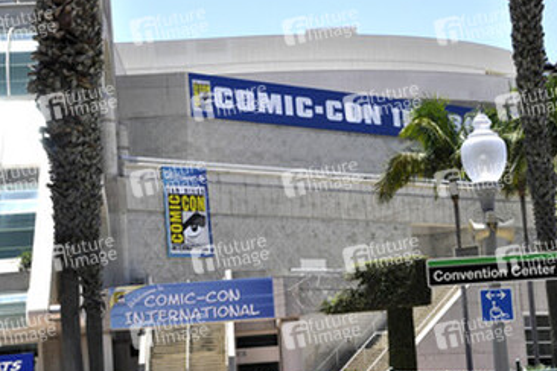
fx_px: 1655
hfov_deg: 19.1
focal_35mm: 107
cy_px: 217
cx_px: 341
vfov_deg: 12.8
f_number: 10
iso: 800
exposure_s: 1/1600
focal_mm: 58
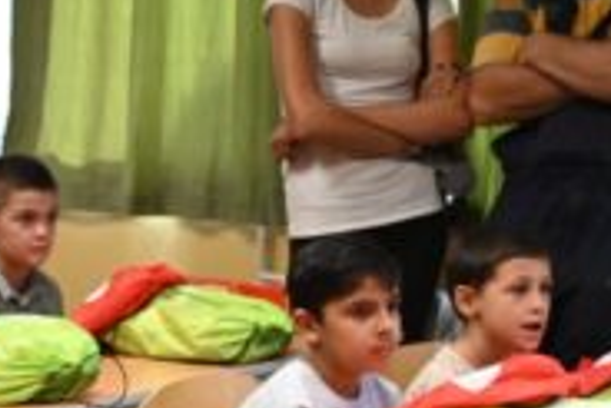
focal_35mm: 163
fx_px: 2769
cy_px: 622
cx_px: -96
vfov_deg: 8.3
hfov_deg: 12.3
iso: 4000
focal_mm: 39
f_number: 4
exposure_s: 1/400
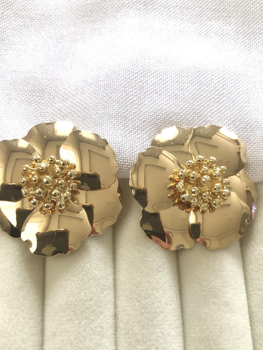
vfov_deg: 55.2
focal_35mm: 33
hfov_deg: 42.9
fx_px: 334
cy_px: 199
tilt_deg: -70.3
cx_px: 119
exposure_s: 1/23
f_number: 1.8
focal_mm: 3.99
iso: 40
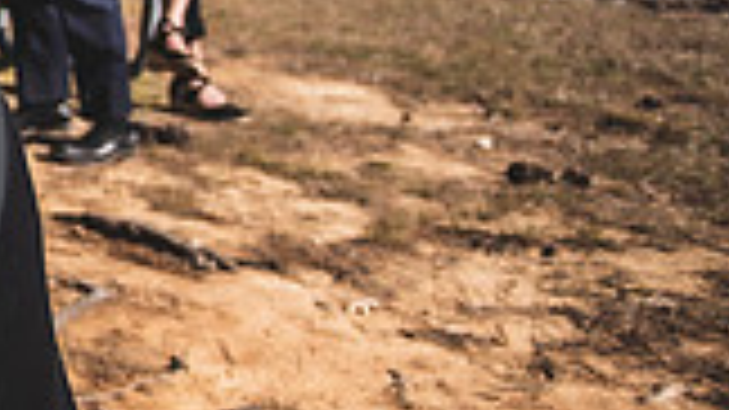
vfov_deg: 11.0
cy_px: -47
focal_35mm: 109
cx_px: -522
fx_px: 2106
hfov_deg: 16.8
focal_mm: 29
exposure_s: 1/2500
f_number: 2.8
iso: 100
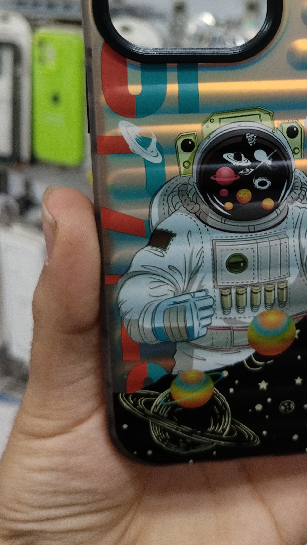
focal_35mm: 50
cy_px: 145
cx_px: 250
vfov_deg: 40.3
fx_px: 723
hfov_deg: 23.6
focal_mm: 4.7
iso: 160
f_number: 1.8
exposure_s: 1/50
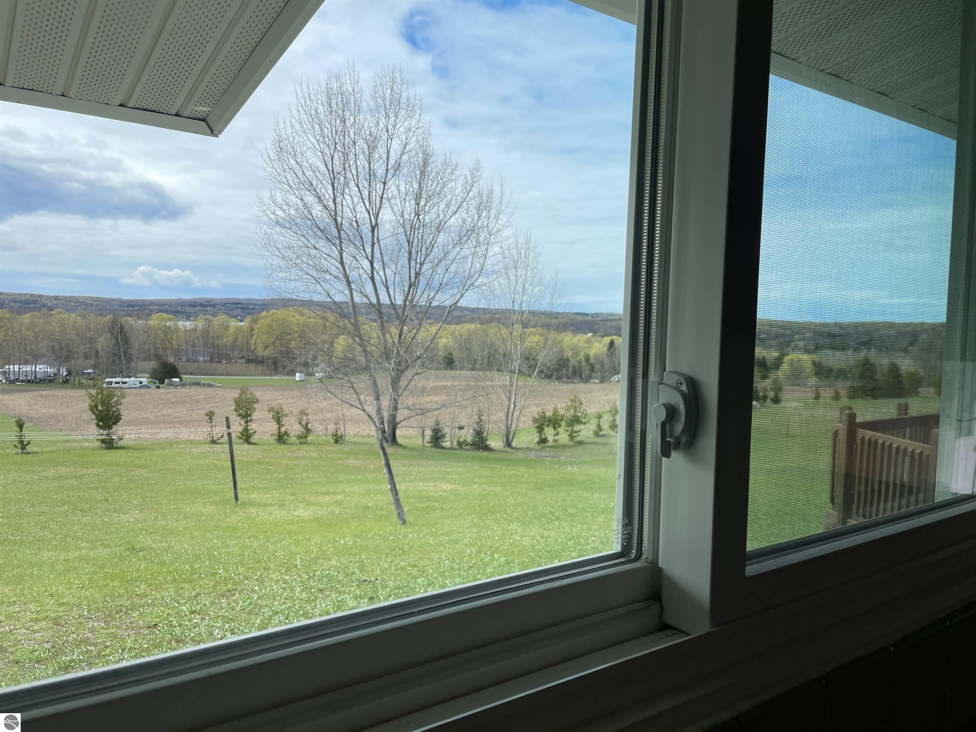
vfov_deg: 53.1
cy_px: 366
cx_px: 488
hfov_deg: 67.3
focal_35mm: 26
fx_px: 733
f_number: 1.6
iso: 32
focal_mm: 4.2
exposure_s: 1/1825
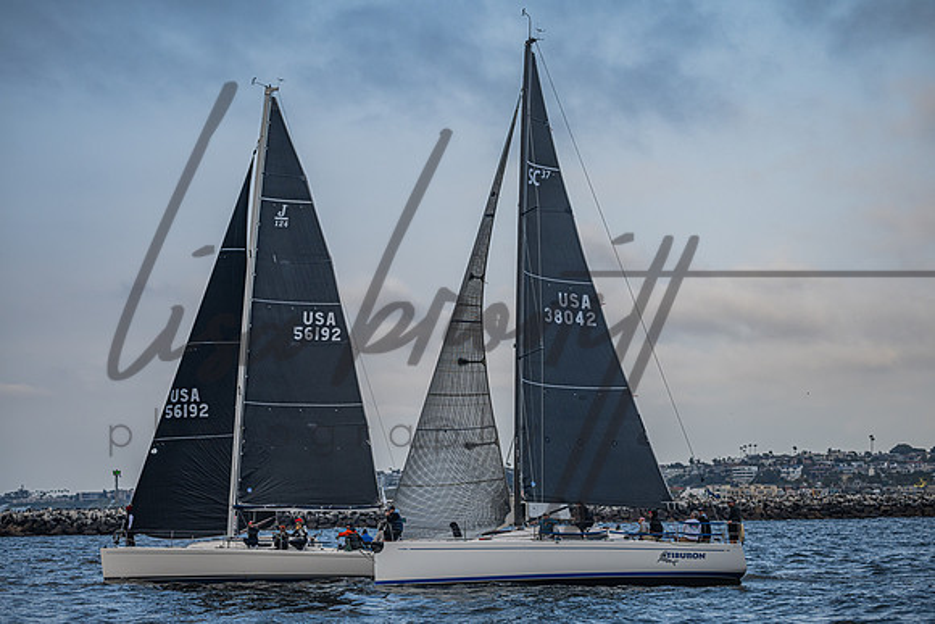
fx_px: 2661
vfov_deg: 13.4
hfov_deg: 19.9
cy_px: 312
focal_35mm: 102
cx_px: 468
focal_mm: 100
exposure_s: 1/2000
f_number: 5.6
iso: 400
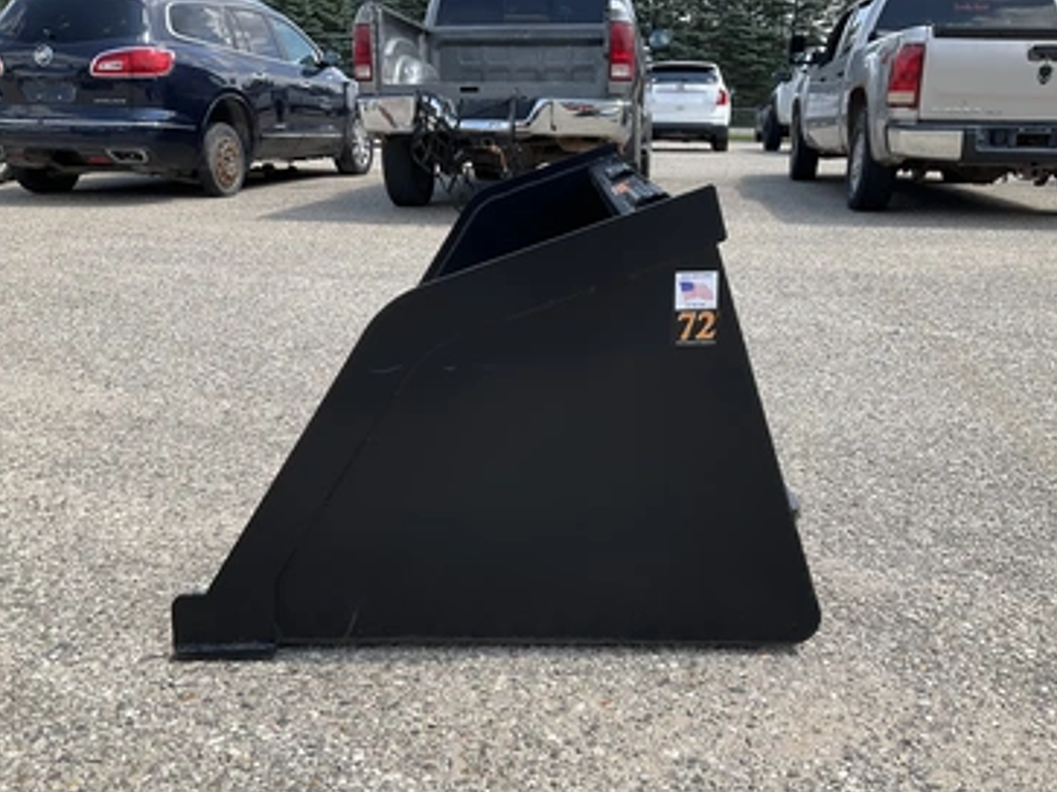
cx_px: 565
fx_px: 977
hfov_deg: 56.8
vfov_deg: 44.1
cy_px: 431
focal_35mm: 32
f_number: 1.8
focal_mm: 3
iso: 25
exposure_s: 1/978
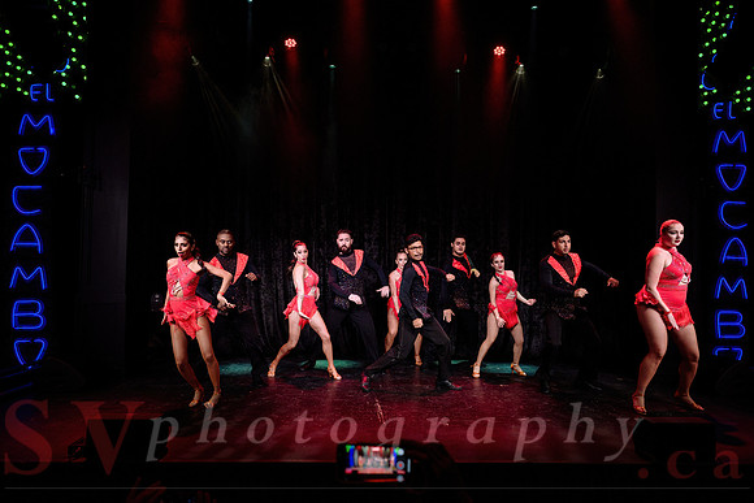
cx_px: 377
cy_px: 252
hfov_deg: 72.9
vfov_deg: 52.4
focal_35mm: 24
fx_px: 511
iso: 1600
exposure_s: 1/400
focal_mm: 24
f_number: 3.2
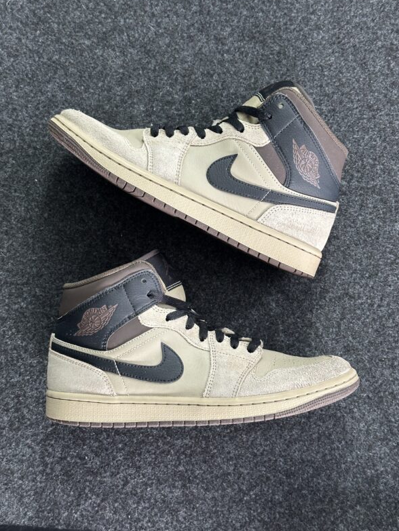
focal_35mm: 49
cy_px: 261
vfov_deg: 38.9
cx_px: 203
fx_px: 752
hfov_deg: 29.7
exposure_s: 1/36
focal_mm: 6.86
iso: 200
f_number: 1.78
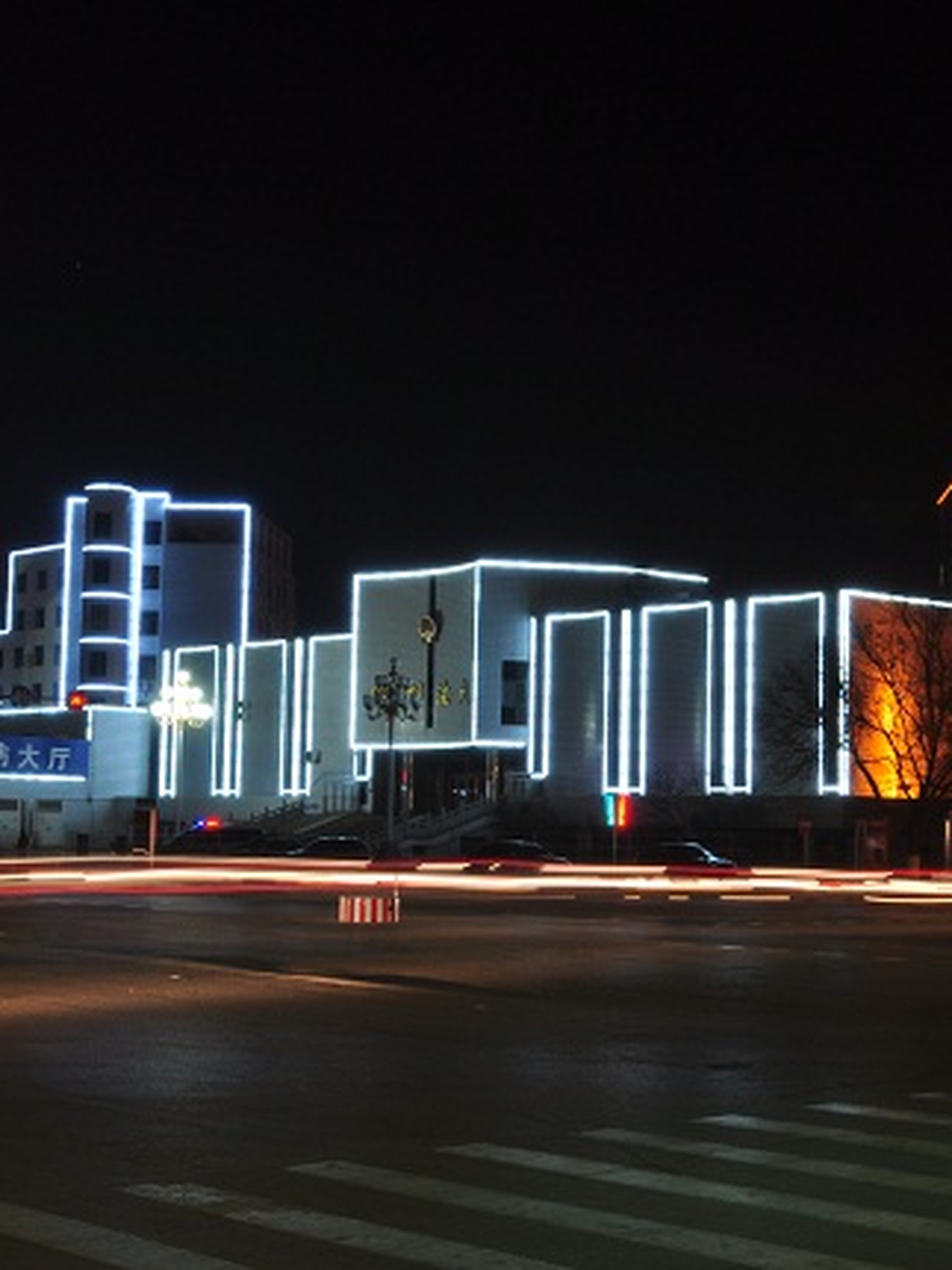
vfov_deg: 31.7
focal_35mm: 61
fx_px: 2238
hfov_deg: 24.0
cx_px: 542
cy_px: 604
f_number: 22
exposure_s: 10
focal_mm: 24
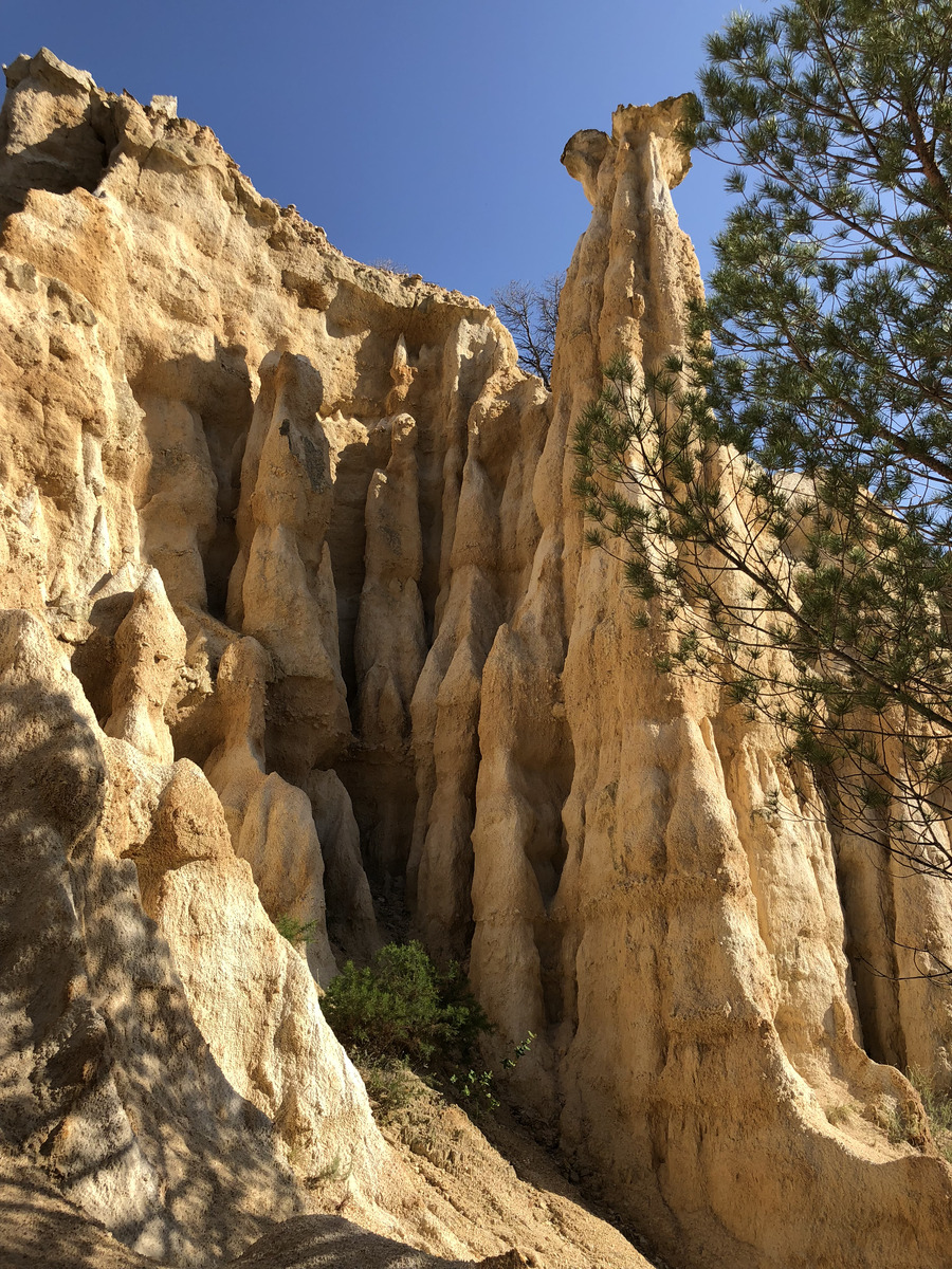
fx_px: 1027
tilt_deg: +19.3
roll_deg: +2.2
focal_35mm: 28
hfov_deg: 49.7
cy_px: 634
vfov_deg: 63.4
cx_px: 476
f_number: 1.8
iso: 20
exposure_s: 1/1200
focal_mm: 4
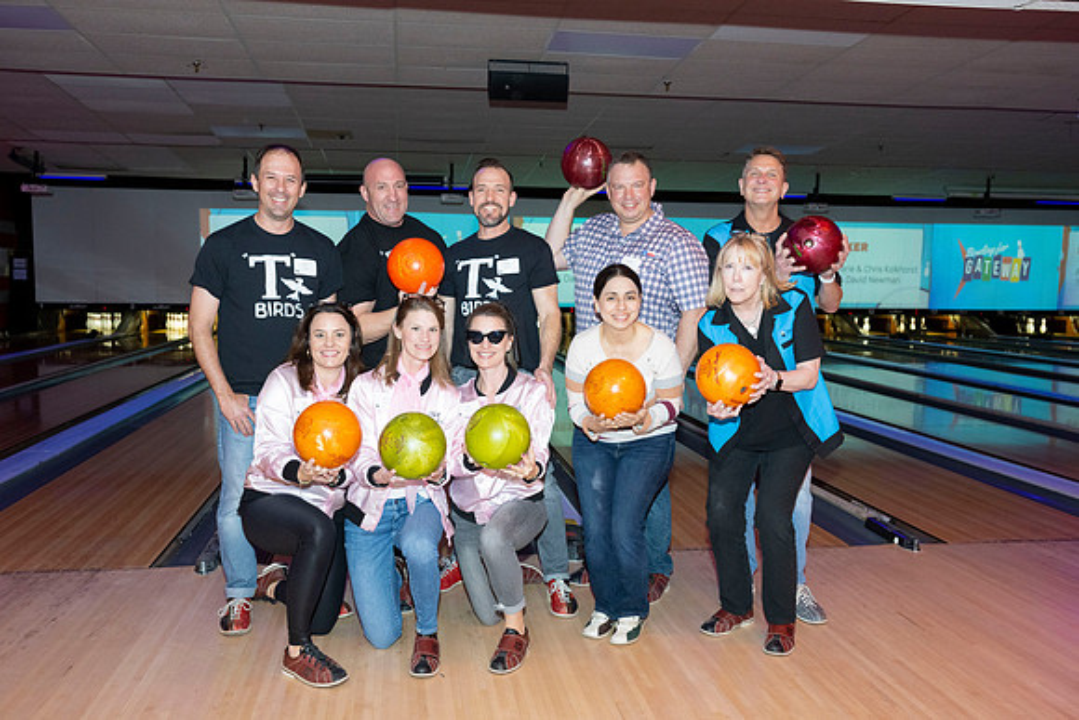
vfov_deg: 43.0
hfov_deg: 61.1
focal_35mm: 30
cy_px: 360
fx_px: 914
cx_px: 540
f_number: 5.6
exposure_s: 1/60
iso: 1600
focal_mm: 30.5
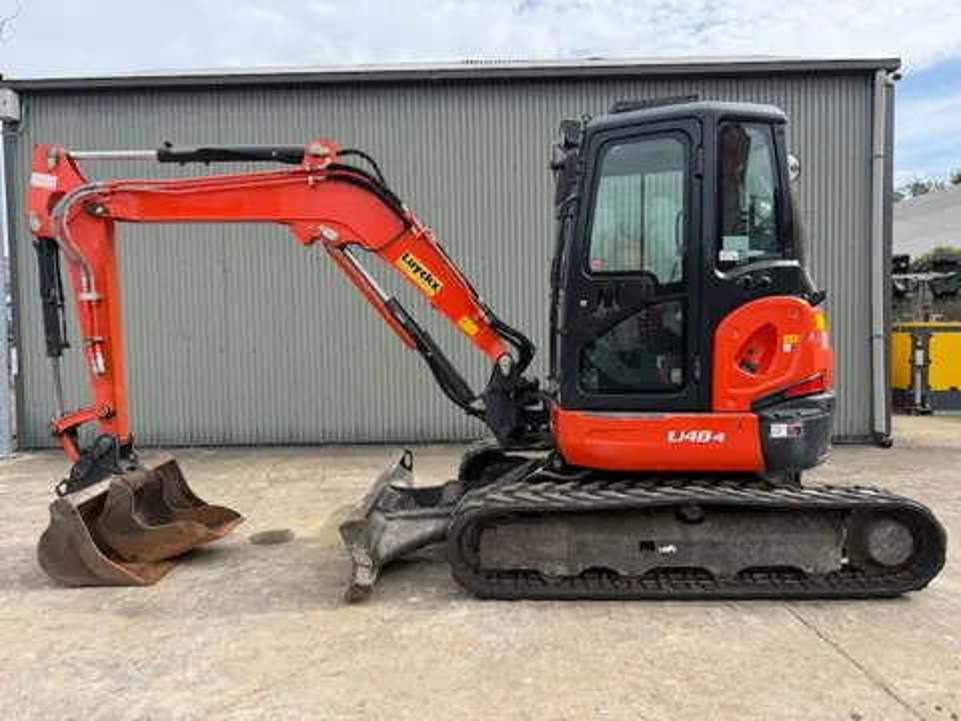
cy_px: 360
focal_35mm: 24
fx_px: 666
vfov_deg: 56.8
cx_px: 480
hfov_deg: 71.6
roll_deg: +1.0
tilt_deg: -2.2
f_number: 1.78
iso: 100
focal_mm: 6.76
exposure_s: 1/2525
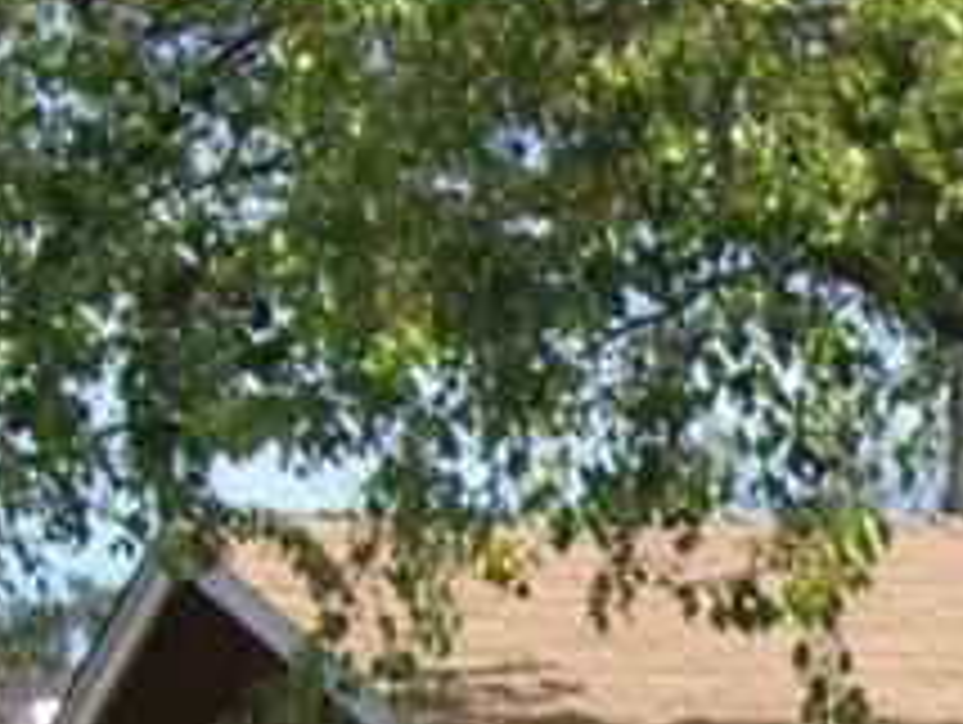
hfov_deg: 7.1
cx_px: 2043
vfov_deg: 5.5
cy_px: 1452
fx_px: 7408
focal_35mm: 266
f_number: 4
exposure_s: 1/500
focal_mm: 7.9
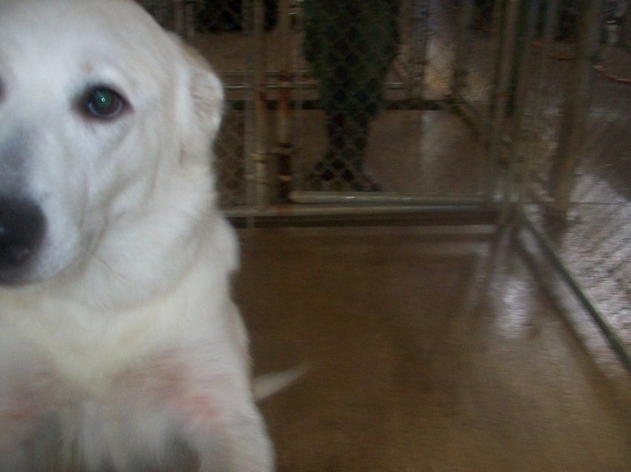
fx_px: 674
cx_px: 321
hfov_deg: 50.2
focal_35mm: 37
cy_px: 240
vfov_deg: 38.6
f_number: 2.7
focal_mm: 6
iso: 200
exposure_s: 1/64
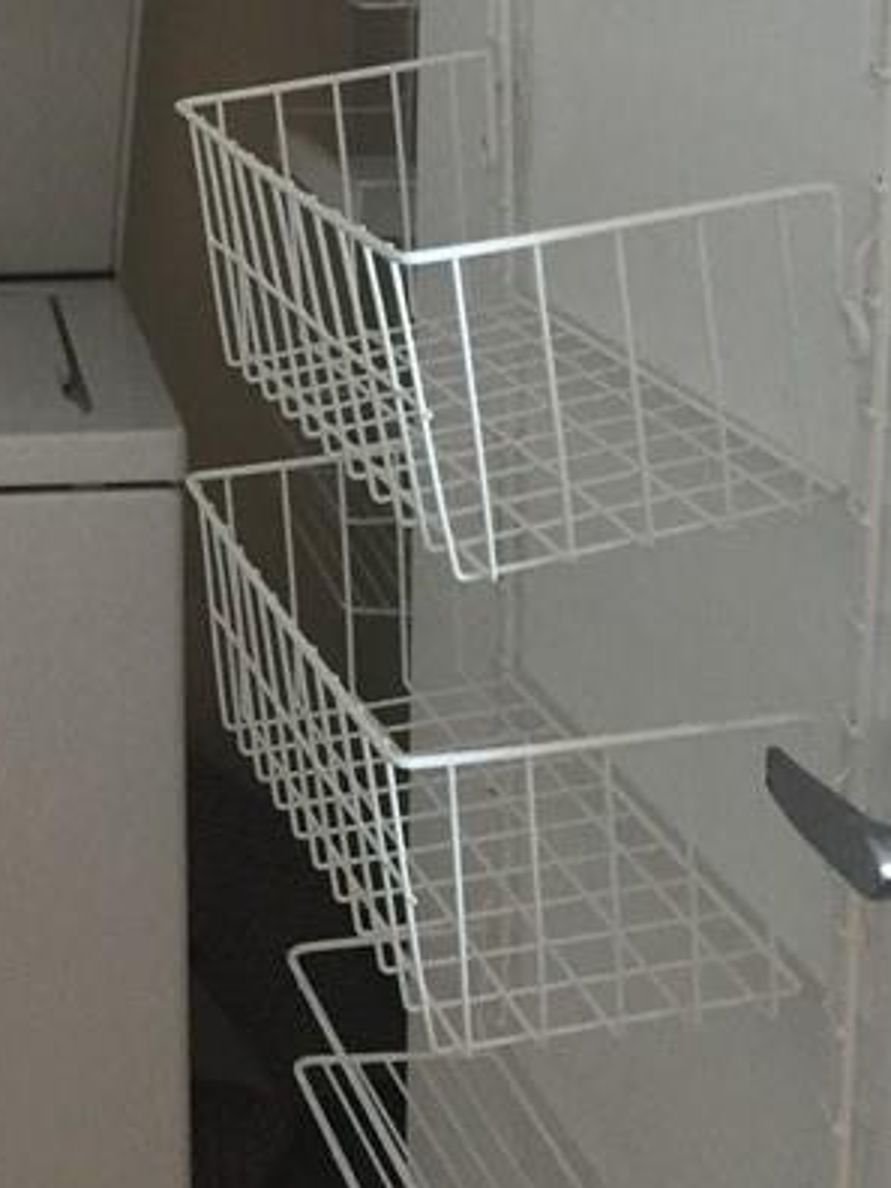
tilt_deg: -14.8
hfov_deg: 18.6
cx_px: -186
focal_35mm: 75
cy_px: 336
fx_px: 2574
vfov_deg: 25.8
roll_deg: +1.8
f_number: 2.2
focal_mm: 4.15
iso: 125
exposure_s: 1/30
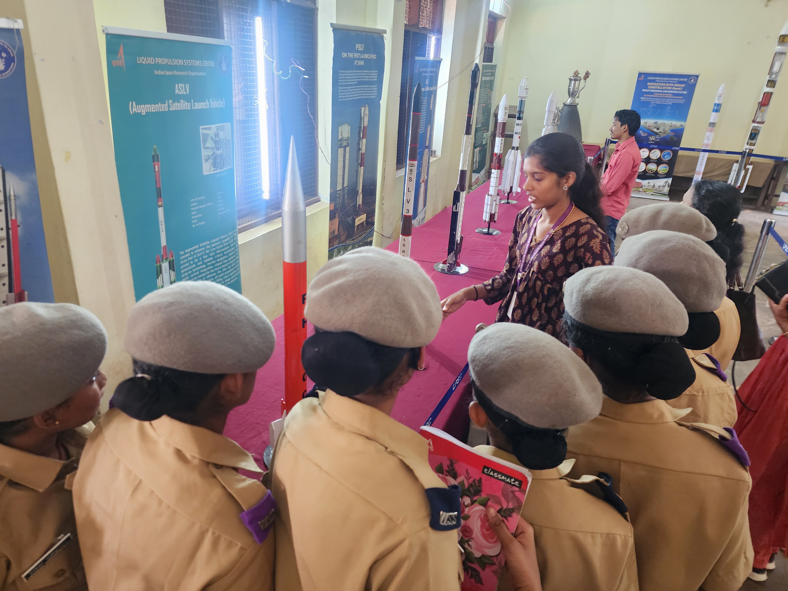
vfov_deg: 58.9
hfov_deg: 73.9
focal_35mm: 23
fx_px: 524
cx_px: 394
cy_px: 296
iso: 640
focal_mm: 6.4
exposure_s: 1/33.3
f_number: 1.8
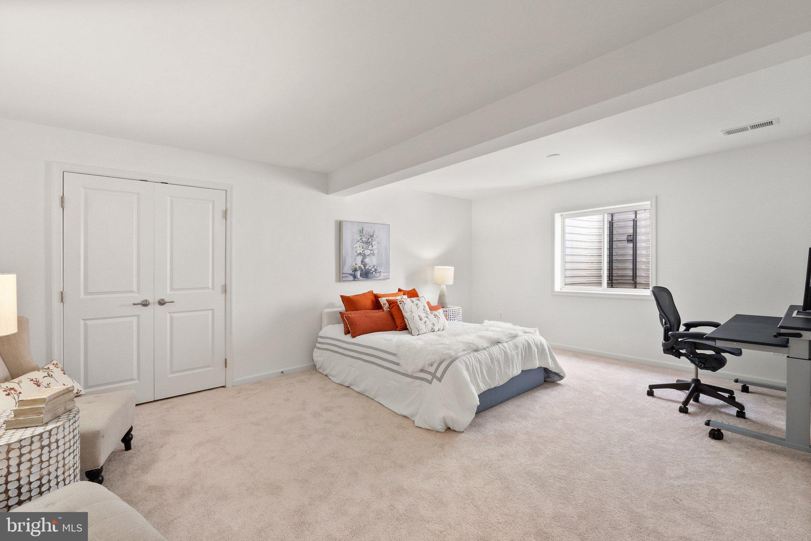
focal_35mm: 15
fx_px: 338
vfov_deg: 77.3
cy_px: 270
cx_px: 406
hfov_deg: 100.4
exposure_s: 1/2.5
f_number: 8
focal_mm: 10
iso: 640
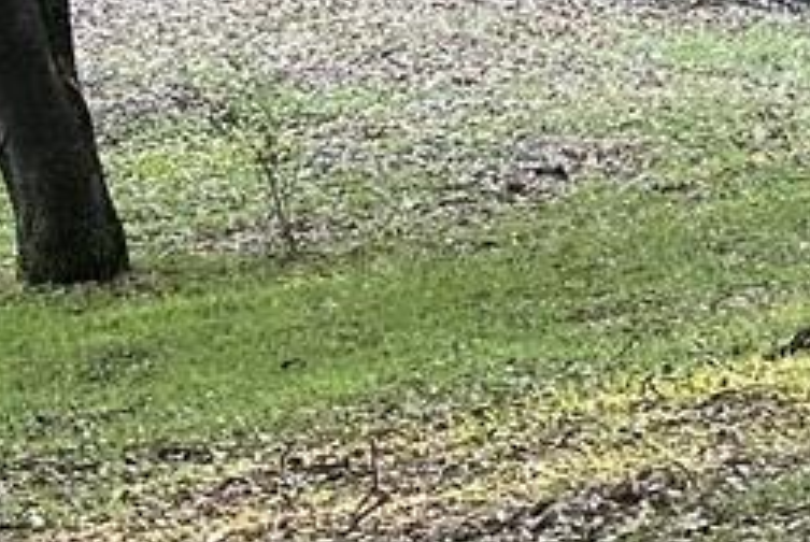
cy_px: 190
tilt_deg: -22.2
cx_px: 1933
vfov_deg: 9.6
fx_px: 3221
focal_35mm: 143
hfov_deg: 11.7
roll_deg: -4.5
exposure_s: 1/79
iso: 250
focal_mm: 6.86
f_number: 1.78
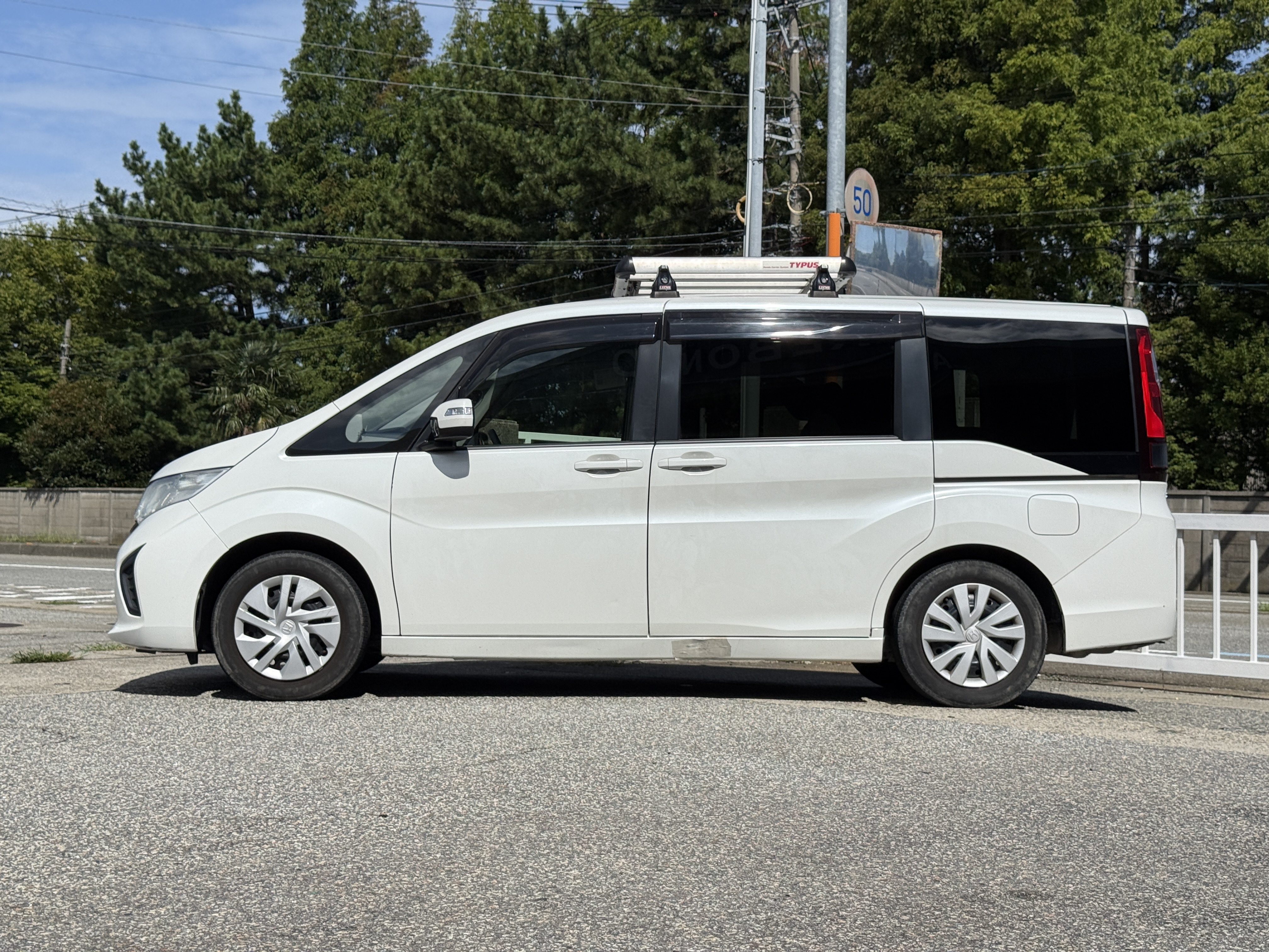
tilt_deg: +1.9
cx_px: 634
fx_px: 1760
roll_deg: -0.9
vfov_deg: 30.3
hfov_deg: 39.7
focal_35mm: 48
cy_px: 476
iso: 64
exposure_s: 1/11364
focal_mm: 6.76
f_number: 1.78
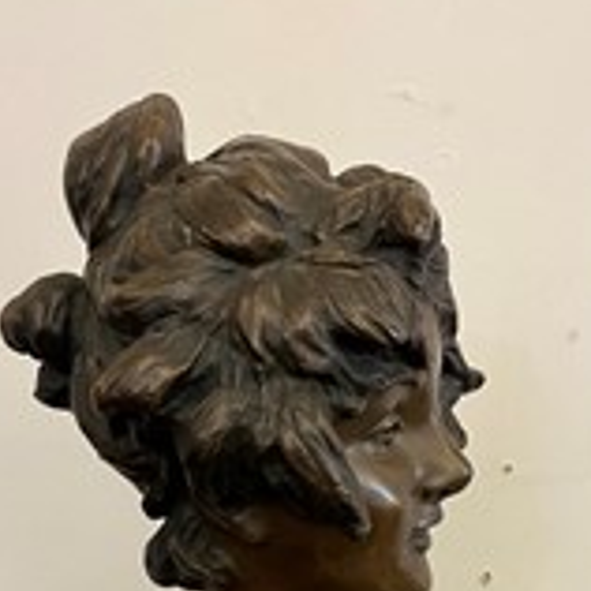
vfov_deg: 26.5
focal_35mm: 58
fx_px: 1120
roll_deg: -1.0
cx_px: 367
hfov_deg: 29.4
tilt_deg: -16.4
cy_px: 696
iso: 400
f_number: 1.6
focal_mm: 5.1
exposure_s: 1/50
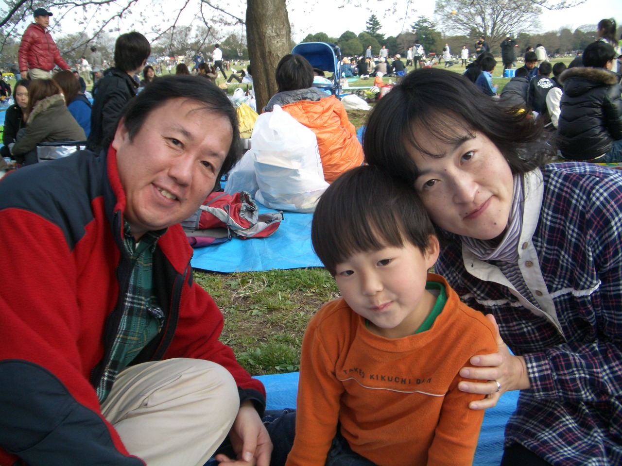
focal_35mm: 35
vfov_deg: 40.7
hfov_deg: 52.6
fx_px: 629
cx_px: 311
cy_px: 233
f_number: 2.6
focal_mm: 5.8
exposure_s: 1/250
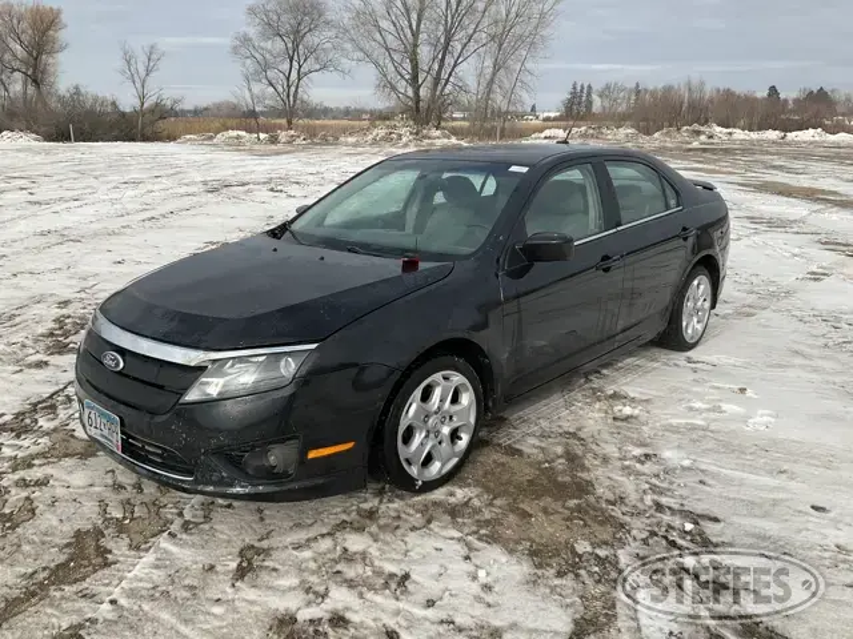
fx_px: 715
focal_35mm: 29
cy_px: 320
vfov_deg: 48.2
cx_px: 426
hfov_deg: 61.7
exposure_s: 1/1912
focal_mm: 3
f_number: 1.8
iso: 25
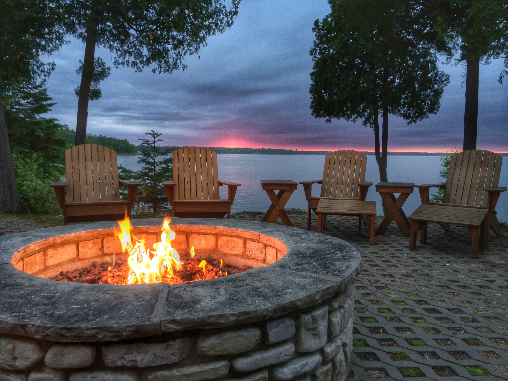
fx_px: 440
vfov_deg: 46.8
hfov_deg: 60.0
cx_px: 254
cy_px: 190
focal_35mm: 30
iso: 50
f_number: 2.2
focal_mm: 4.12
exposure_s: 1/30
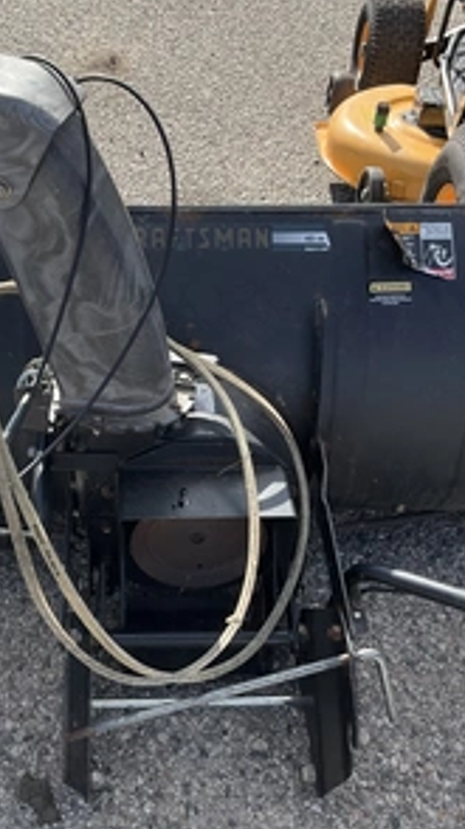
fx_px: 944
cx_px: 132
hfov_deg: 27.4
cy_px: 414
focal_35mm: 43
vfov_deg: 47.4
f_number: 1.8
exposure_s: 1/792
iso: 25
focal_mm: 3
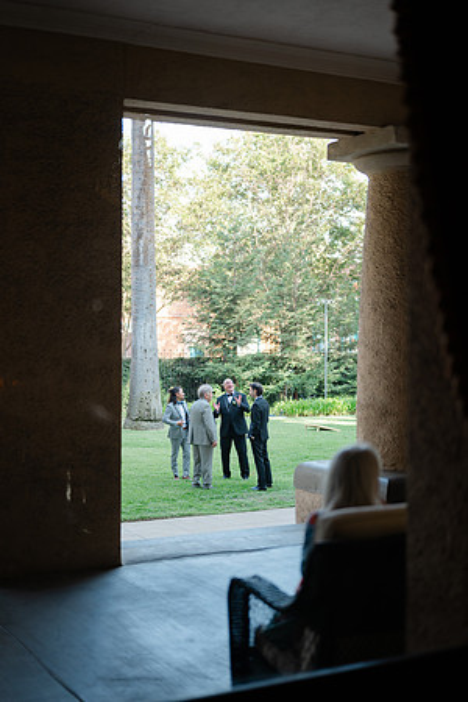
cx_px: 234
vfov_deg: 39.6
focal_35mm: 50
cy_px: 351
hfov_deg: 27.0
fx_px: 975
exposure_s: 1/250
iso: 64
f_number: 1.8
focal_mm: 50
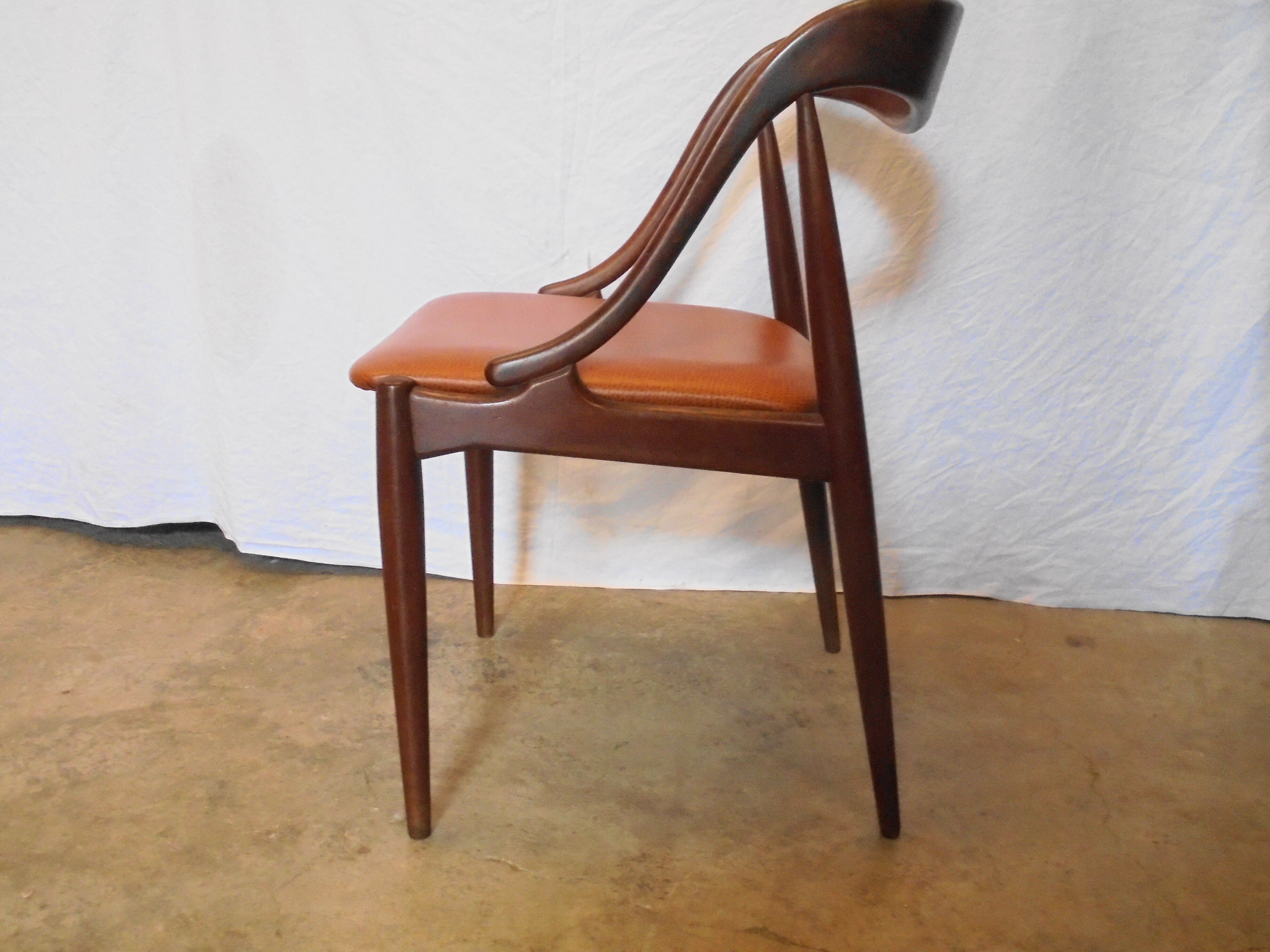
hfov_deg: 54.0
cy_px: 476
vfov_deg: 41.8
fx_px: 1247
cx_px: 635
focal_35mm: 34
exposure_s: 1/25
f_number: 4
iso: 400
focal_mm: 6.1
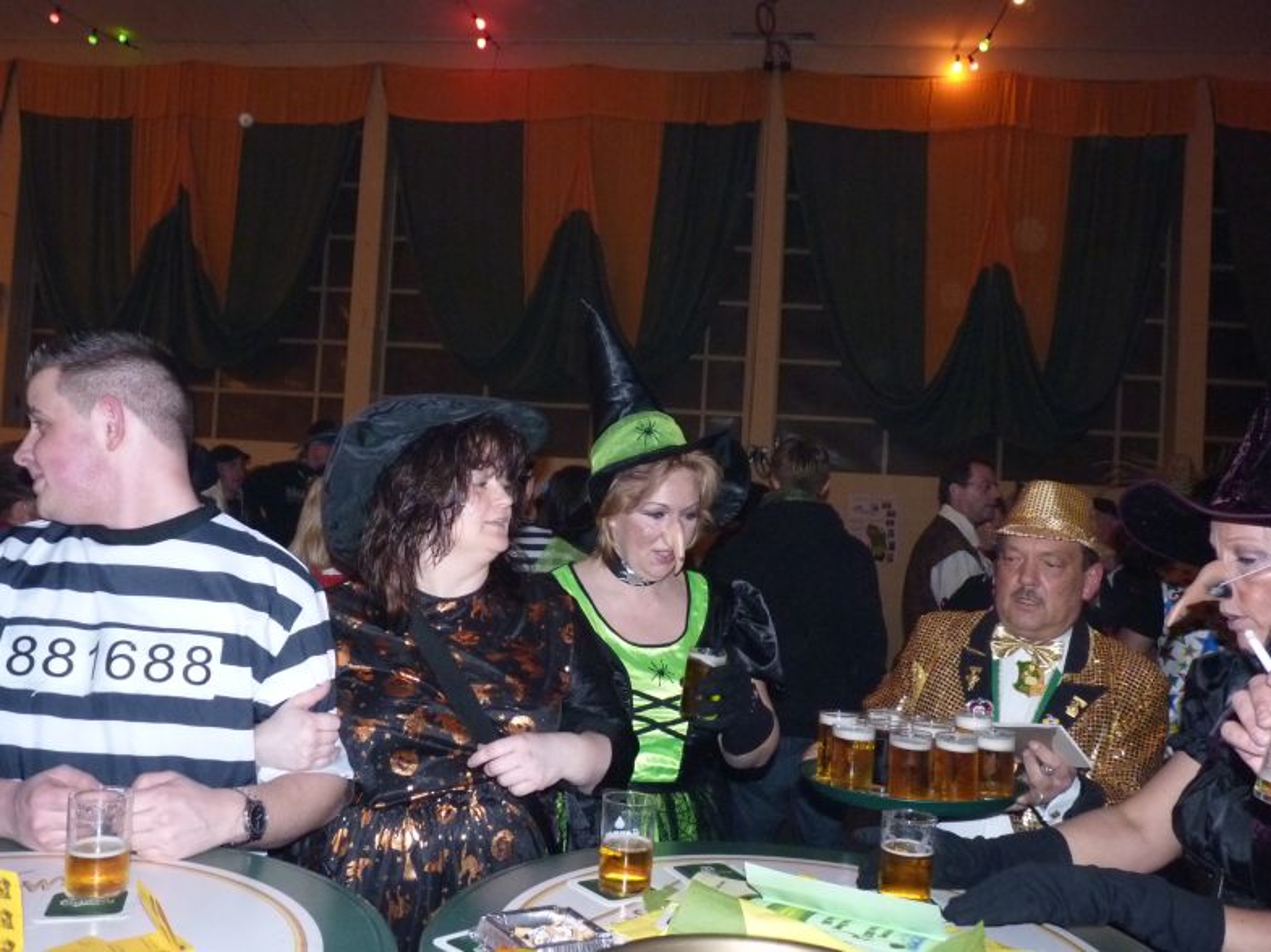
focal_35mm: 31
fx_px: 1138
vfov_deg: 45.4
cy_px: 476
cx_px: 636
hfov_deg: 58.4
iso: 400
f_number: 3
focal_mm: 5.4
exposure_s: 1/30
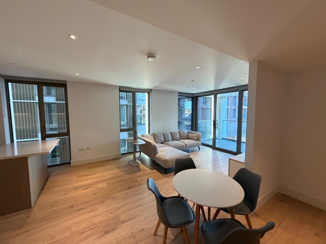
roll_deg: +0.0
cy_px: 122
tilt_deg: -4.4
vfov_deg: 85.7
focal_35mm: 14
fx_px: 132
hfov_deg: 102.1
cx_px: 163
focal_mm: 2.22
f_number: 2.2
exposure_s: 1/121
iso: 320
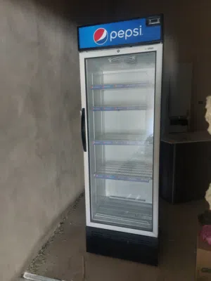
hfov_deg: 54.9
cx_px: 106
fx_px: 203
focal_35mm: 25
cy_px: 140
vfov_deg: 69.4
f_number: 1.8
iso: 500
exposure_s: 1/50
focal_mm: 5.23
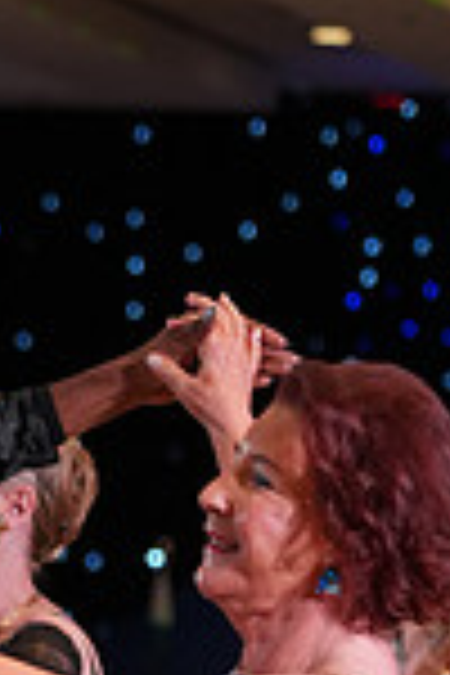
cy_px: 1008
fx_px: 7631
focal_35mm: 407
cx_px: 61
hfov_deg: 3.4
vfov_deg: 5.0
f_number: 4
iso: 2000
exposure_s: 1/400
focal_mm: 105
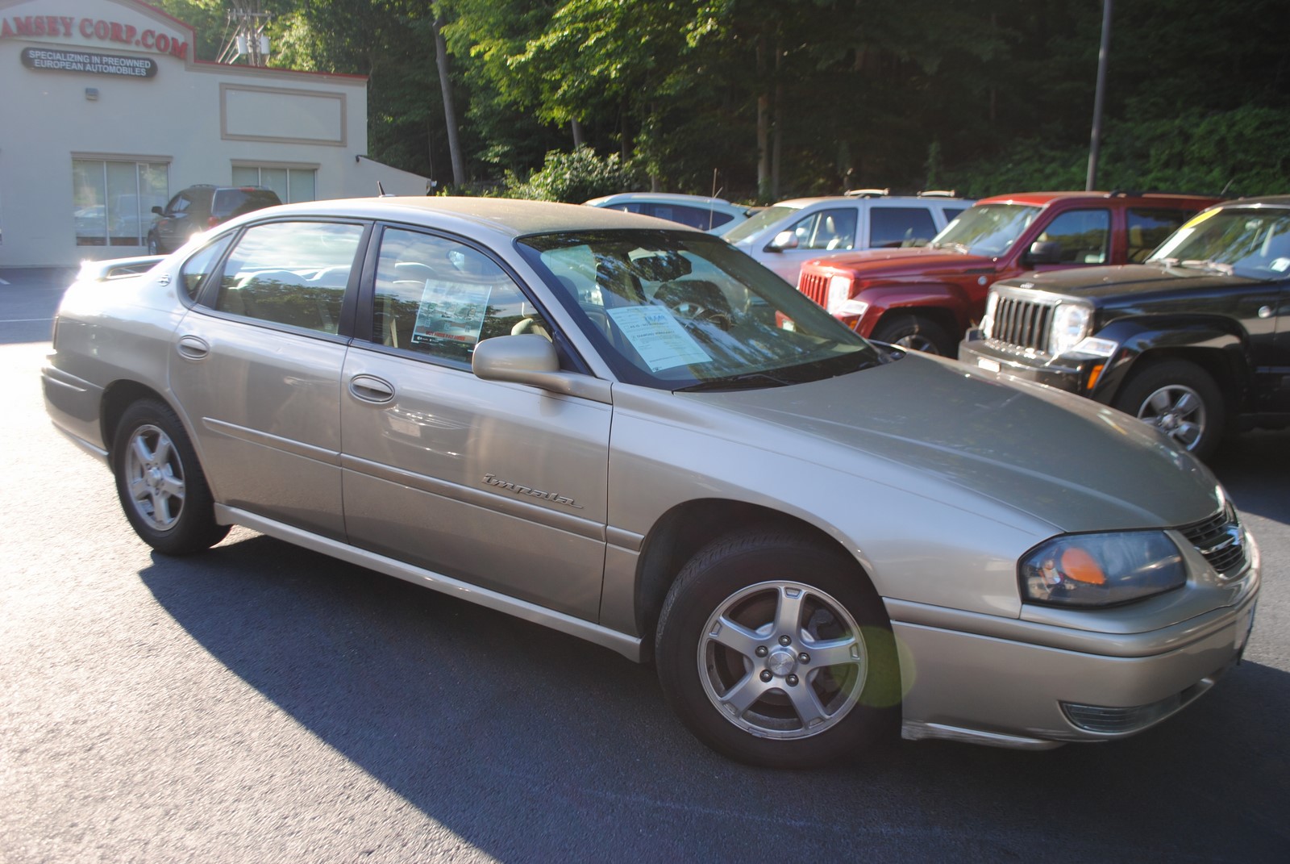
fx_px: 1076
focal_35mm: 30
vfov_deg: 43.7
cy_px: 432
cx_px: 645
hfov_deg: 61.9
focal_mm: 20
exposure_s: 1/125
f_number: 5.6
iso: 110
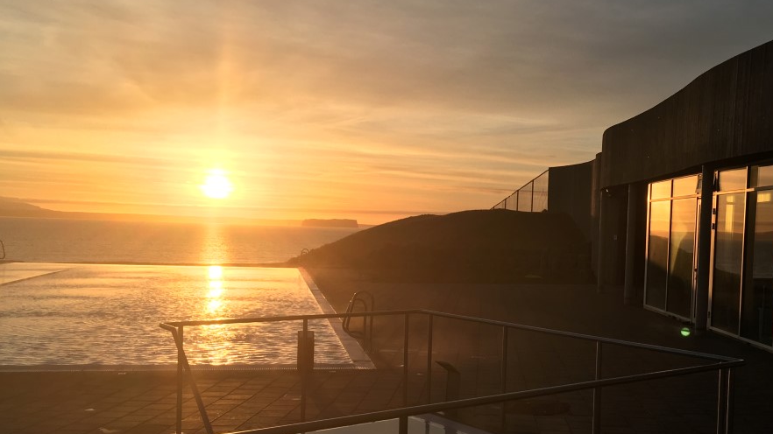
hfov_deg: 47.1
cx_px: 455
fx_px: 881
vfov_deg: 27.6
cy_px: 285
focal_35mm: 43
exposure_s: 1/1709
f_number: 2.2
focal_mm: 4.15
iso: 25
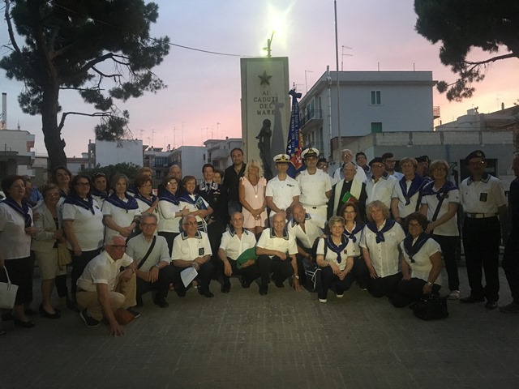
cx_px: 260
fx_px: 435
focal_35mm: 29
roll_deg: +1.2
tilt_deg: +2.4
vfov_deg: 48.2
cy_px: 194
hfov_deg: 61.7
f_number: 2.2
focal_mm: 4.15
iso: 200
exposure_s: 1/25
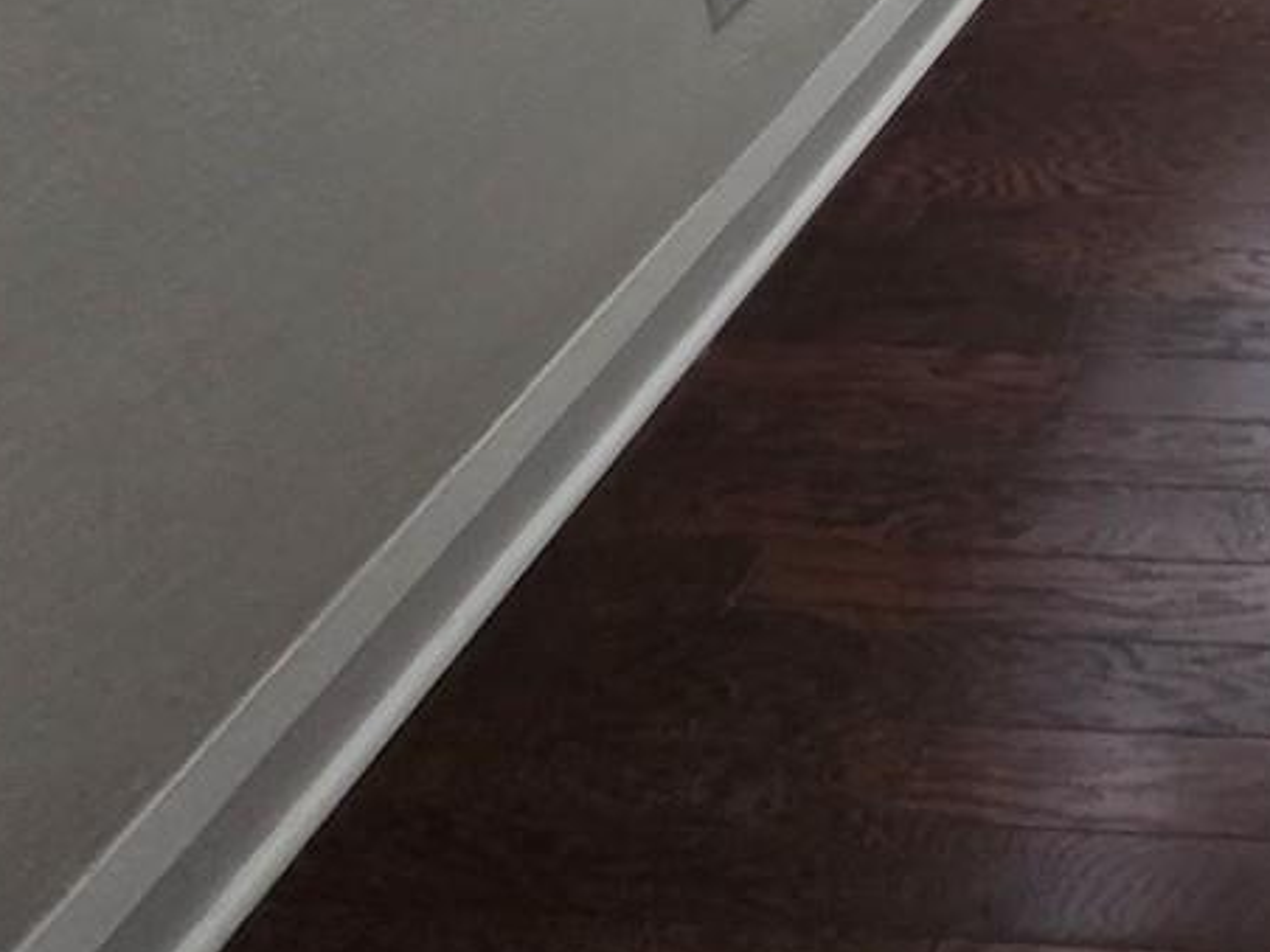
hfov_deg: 30.0
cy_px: -696
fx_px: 1688
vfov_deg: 21.9
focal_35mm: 46
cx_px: 1759
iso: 125
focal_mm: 1.7
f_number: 2.2
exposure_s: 1/60
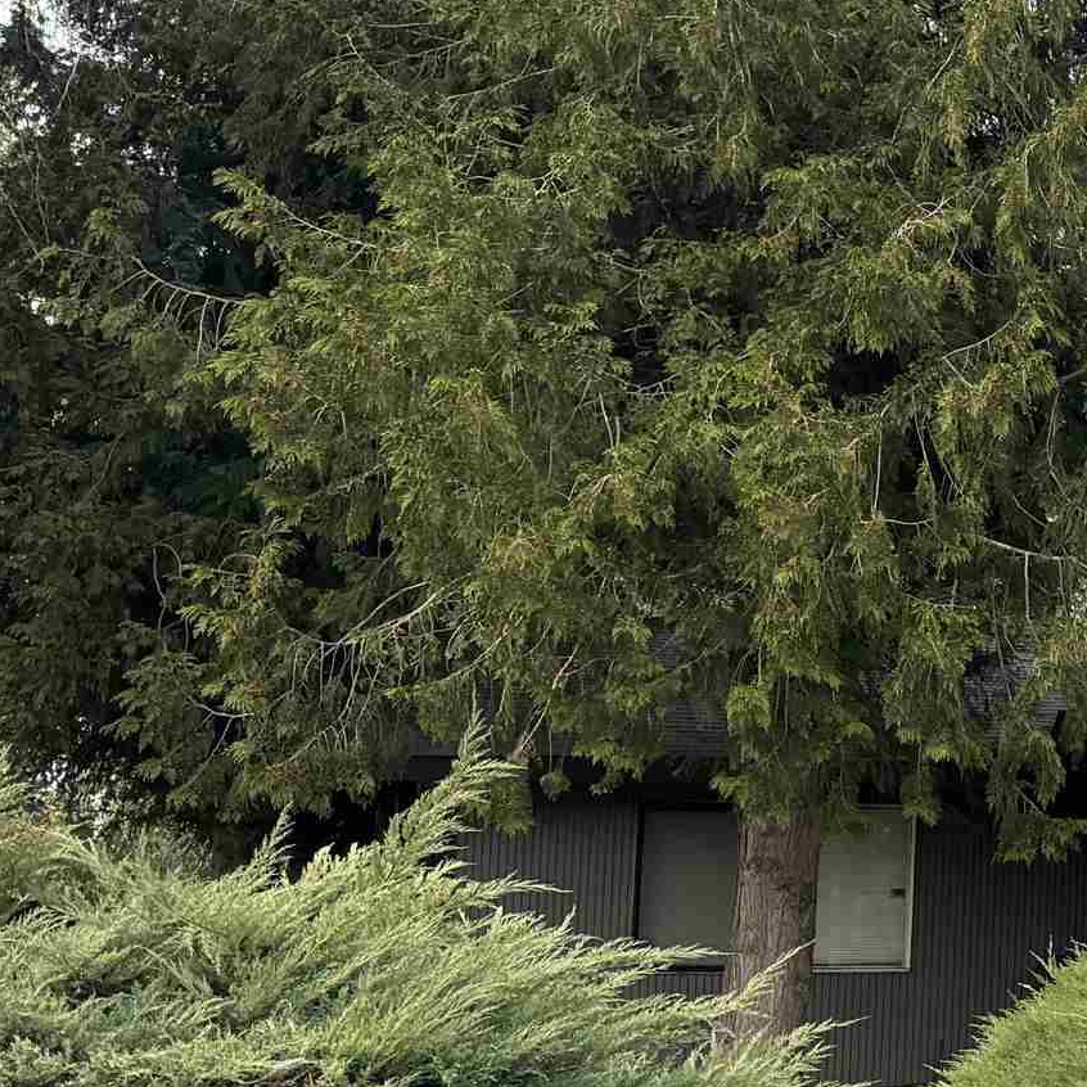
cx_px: 1930
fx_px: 2736
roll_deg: +0.5
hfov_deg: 18.1
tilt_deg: +6.1
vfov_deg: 22.4
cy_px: 700
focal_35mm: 77
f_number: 1.78
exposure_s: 1/2415
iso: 80
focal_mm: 6.76
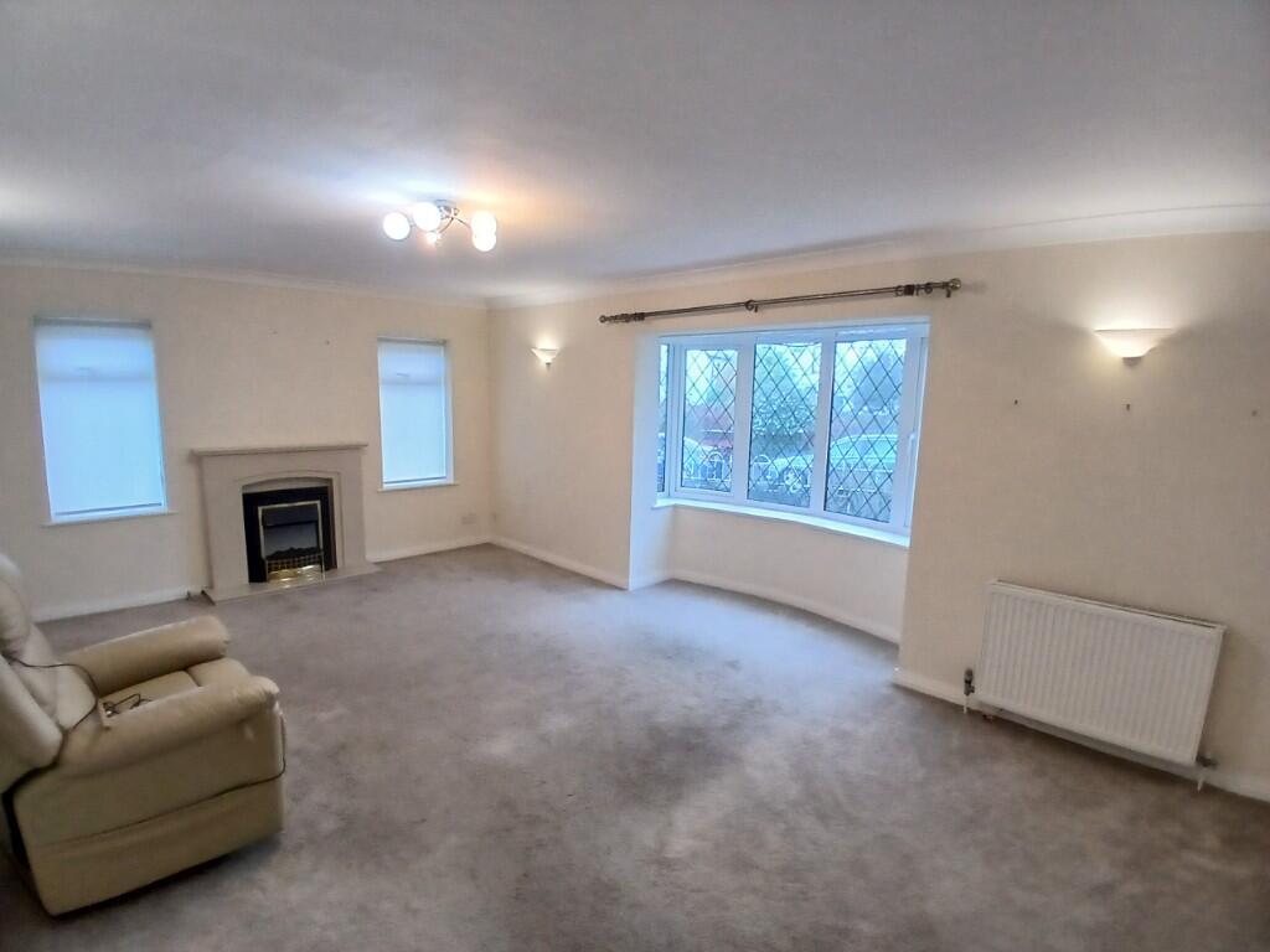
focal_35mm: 17
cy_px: 476
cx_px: 635
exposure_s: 1/33.3
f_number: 2.2
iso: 200
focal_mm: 1.4
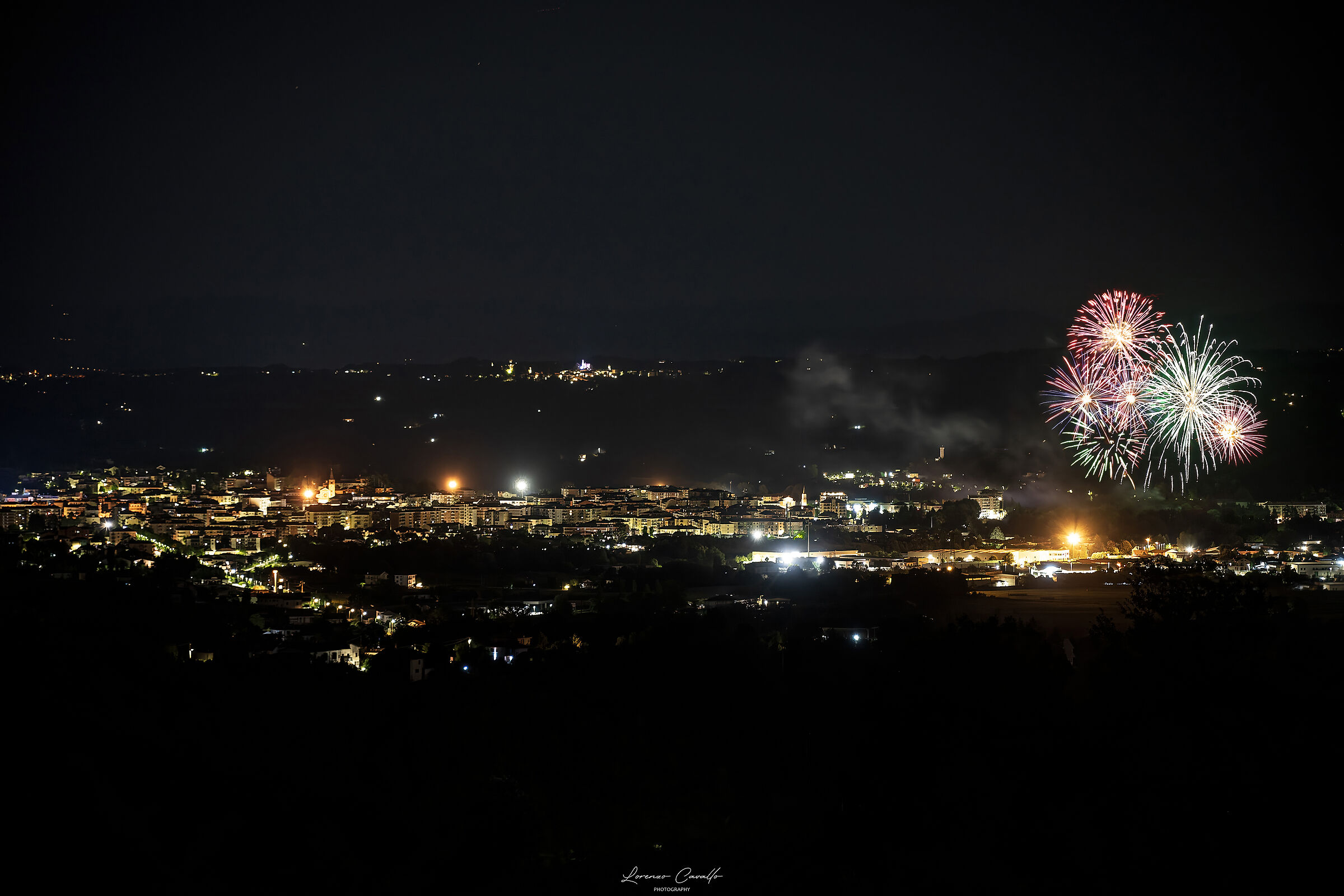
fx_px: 4480
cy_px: 448
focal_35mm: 120
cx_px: 672
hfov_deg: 17.1
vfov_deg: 11.4
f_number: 4
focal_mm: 120
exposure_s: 5
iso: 320
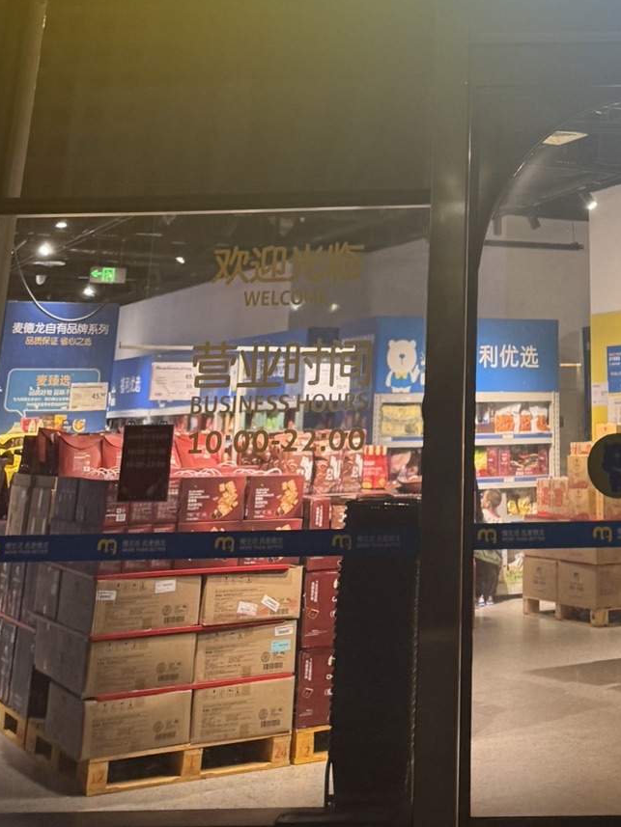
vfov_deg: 29.9
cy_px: -137
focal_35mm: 56
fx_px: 1339
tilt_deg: +22.6
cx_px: 590
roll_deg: -0.3
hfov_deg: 25.1
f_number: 1.78
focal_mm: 6.76
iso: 160
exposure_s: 1/50
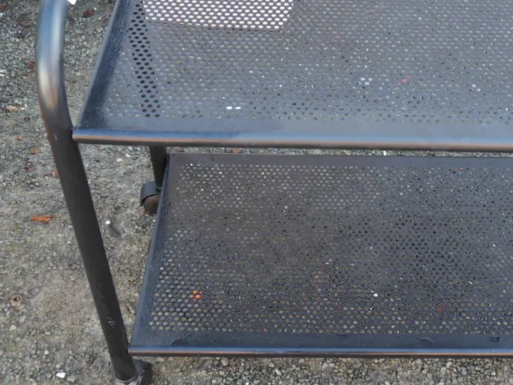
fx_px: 934
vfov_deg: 23.3
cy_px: 176
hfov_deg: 30.2
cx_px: 382
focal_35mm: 63
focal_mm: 21
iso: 500
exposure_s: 1/60
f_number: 4.6
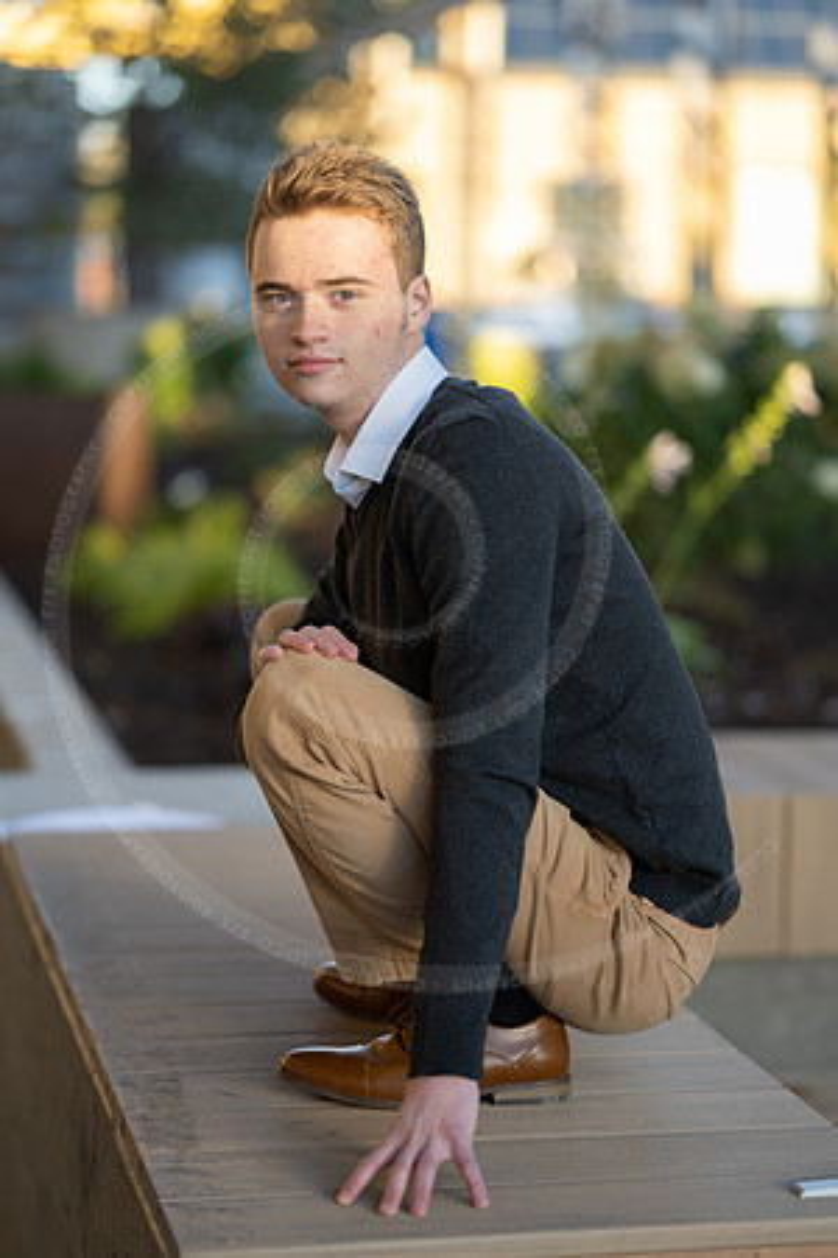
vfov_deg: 23.9
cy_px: 629
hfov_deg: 16.1
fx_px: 2968
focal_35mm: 85
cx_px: 419
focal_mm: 85
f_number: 1.8
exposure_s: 1/500
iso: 200
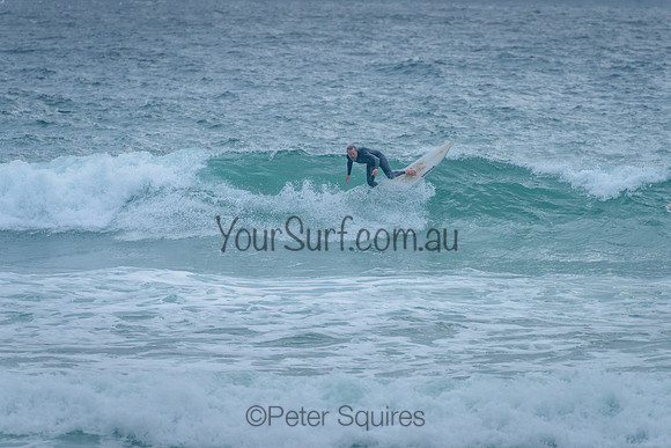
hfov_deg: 4.2
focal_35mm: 490
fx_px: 9138
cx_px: 357
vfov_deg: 2.8
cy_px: 195
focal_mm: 400
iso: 500
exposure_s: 1/1600
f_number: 7.1
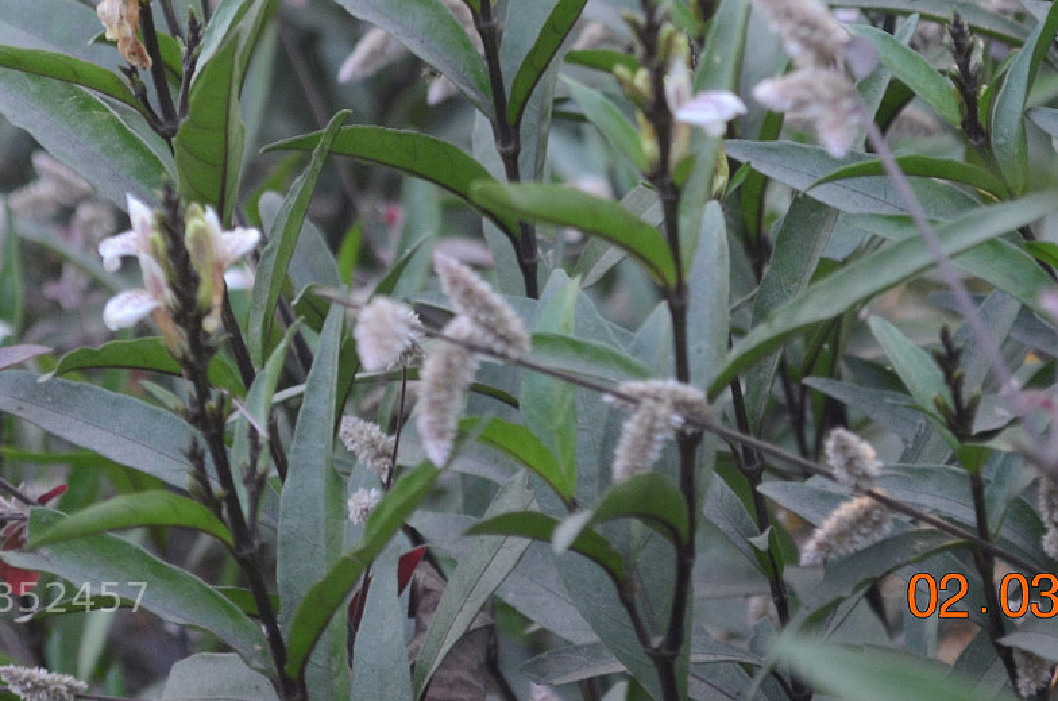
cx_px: 522
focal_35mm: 153
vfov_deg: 8.9
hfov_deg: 13.4
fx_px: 4486
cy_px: -11
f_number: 5.6
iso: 640
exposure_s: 1/100
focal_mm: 50
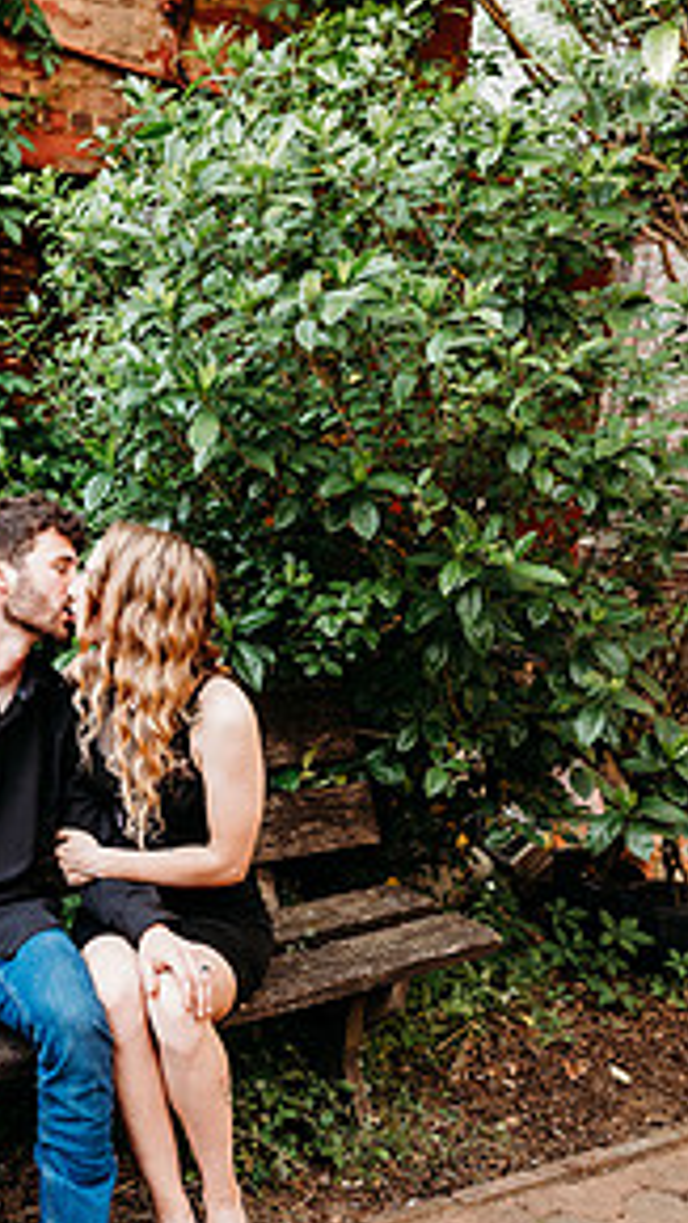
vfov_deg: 51.5
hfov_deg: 29.1
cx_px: 63
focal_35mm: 39
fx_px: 1266
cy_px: 675
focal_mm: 24
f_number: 2.8
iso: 100
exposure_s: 1/160
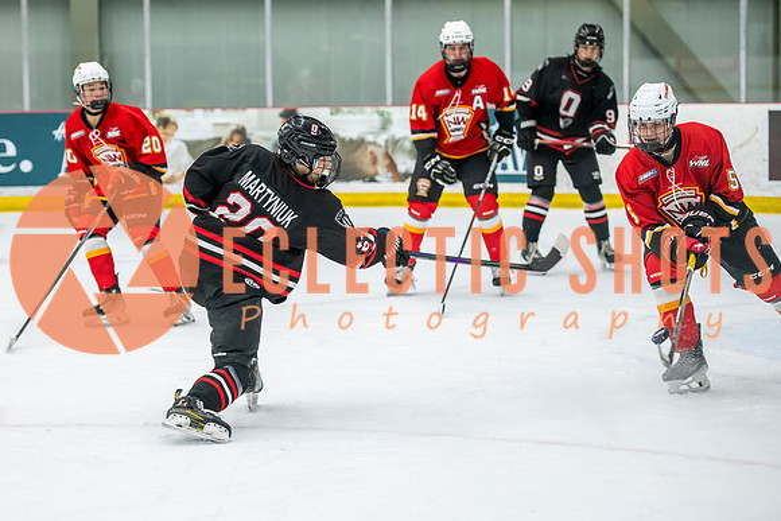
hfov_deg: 16.7
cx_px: 295
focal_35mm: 122
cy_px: 273
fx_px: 2649
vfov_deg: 11.2
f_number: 3.2
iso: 2000
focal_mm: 98
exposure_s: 1/640
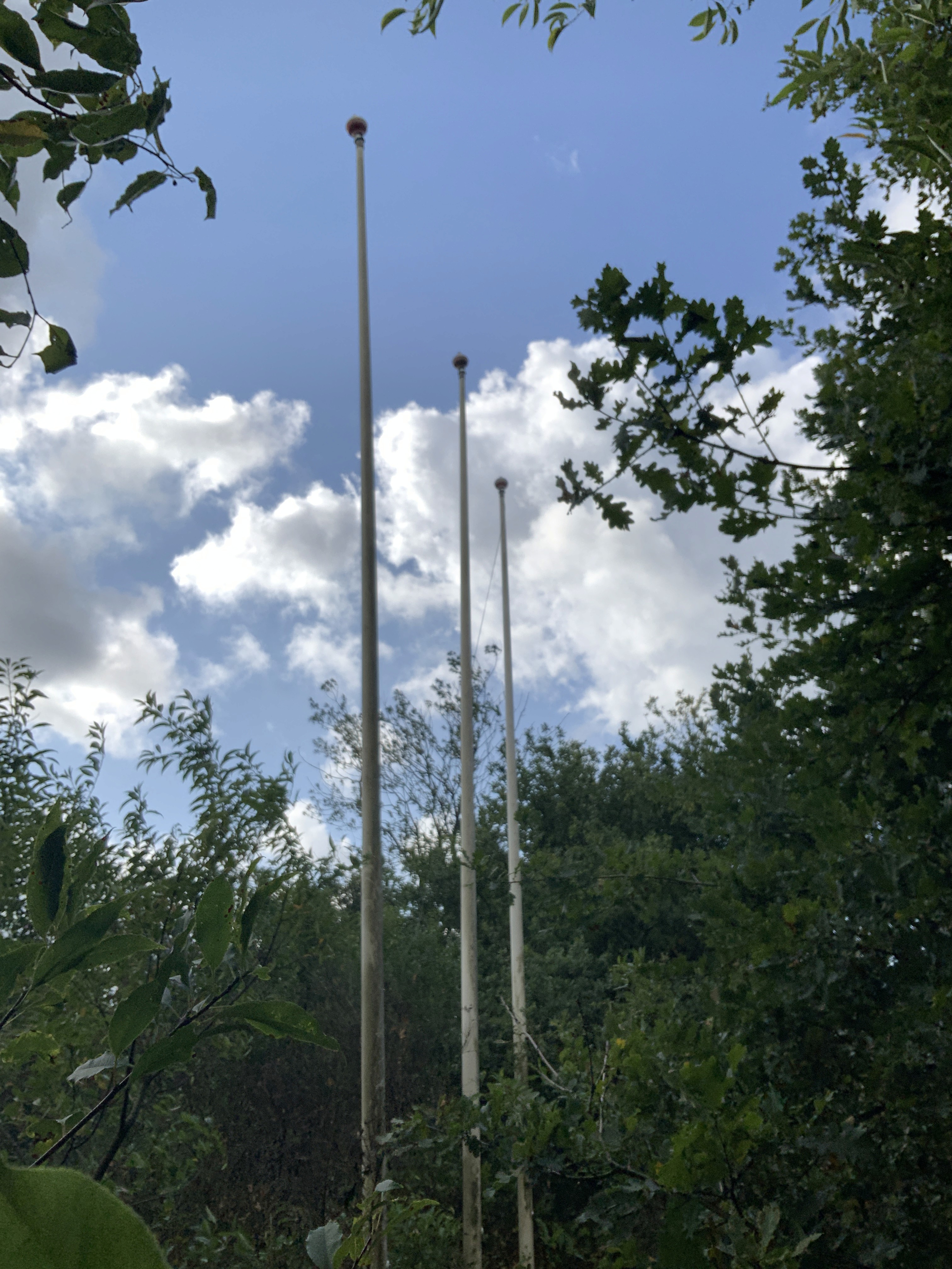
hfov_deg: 48.2
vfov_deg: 61.7
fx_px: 1063
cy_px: 634
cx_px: 476
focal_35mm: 29
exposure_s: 1/3125
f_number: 1.8
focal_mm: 3
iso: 20
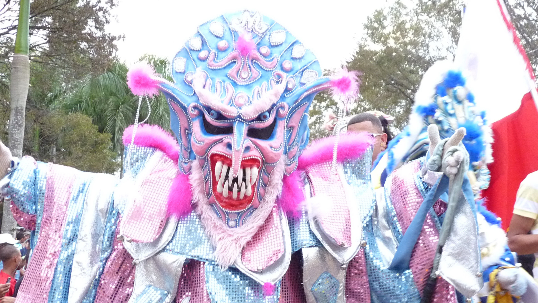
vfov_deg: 25.9
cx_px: 272
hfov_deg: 44.6
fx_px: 656
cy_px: 180
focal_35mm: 46
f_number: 2.8
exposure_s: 1/60
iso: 320
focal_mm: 4.8
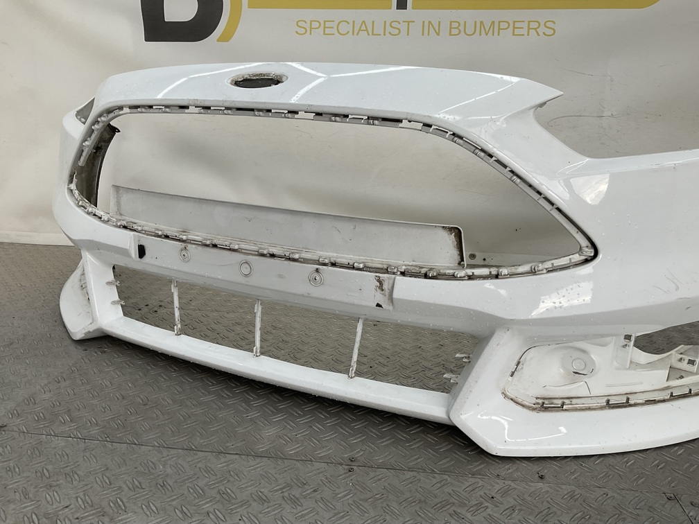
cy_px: 262
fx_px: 586
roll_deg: -2.7
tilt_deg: -14.3
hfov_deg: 61.7
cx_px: 350
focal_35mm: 29
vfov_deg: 48.2
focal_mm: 3
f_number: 1.8
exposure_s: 1/214
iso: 16
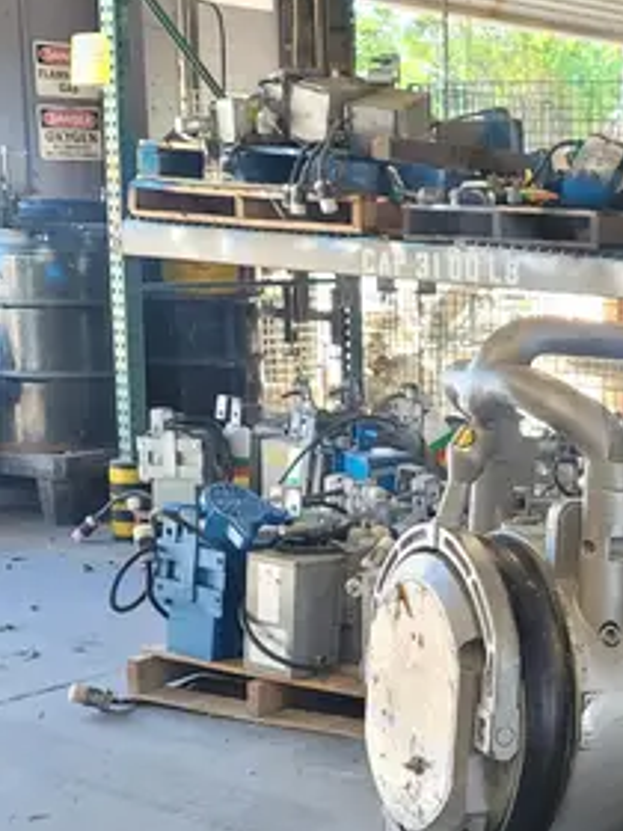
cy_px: 485
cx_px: 813
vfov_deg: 28.5
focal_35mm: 68
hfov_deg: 19.8
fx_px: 1632
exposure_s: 1/120
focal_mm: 5.4
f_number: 1.8
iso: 160
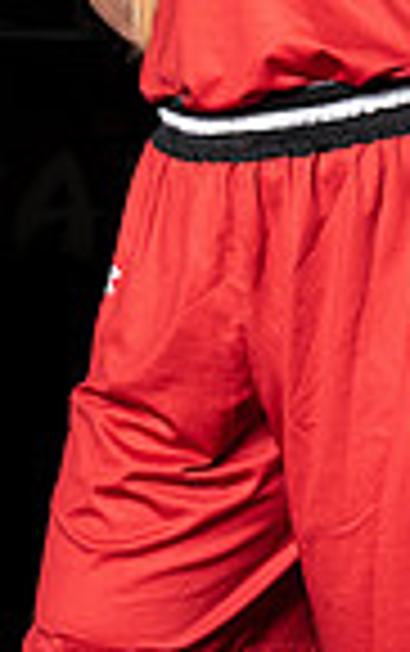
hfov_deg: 6.0
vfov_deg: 9.2
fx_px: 3939
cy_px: -355
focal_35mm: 221
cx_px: 347
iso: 320
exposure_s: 1/200
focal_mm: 70
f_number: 14
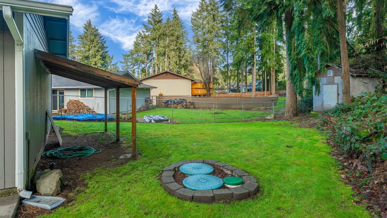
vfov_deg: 53.6
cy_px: 107
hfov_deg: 83.8
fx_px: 216
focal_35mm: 21
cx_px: 194
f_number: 7.1
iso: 250
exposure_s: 1/30
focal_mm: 20
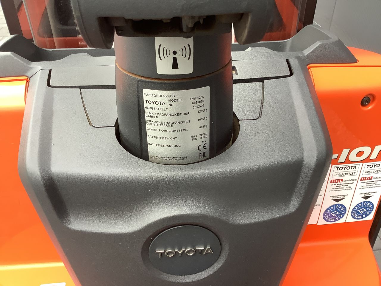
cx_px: 190
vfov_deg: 45.4
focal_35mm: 31
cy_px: 143
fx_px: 341
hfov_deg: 58.4
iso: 100
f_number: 2.4
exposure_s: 1/60
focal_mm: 3.3
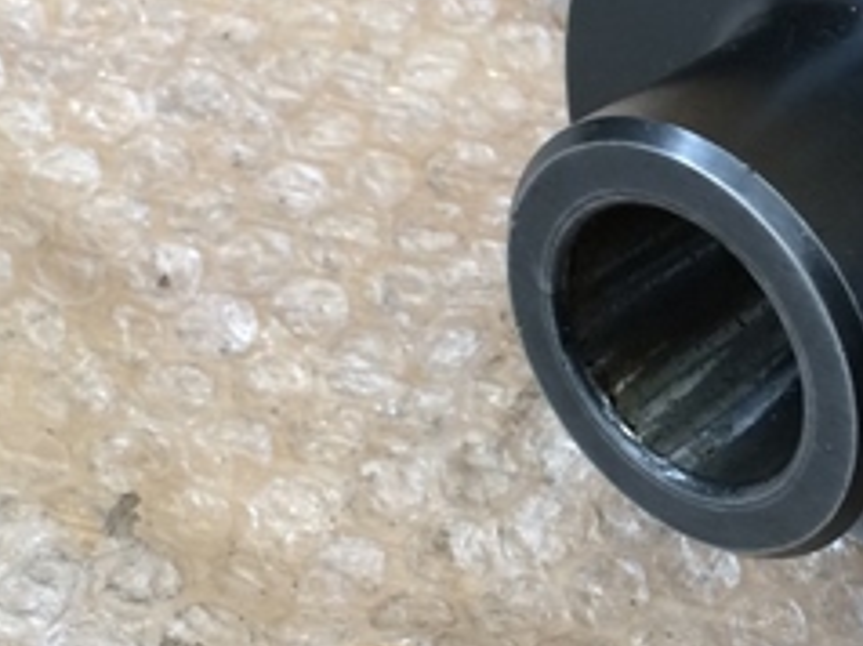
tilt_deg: -53.1
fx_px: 1943
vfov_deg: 18.8
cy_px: 247
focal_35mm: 78
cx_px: 881
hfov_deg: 23.9
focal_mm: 4.15
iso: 80
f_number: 2.2
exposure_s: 1/30
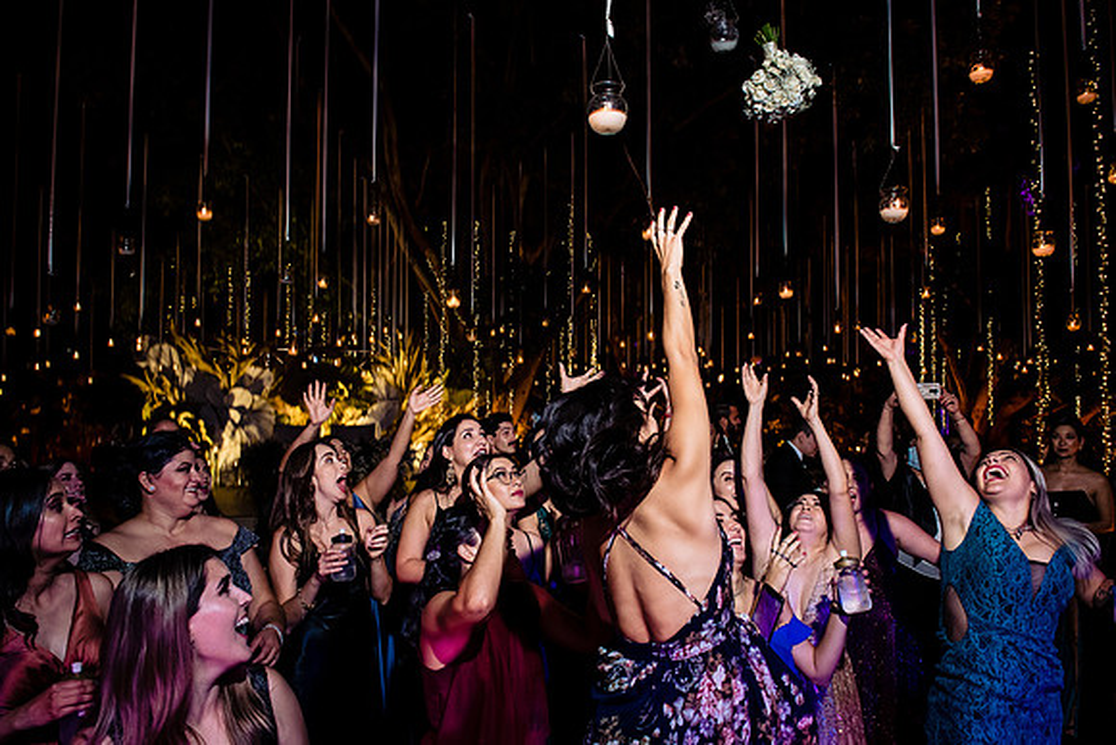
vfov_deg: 52.5
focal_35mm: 24
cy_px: 372
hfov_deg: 72.9
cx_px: 558
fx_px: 756
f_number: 8
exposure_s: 1/80
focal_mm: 24
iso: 2000
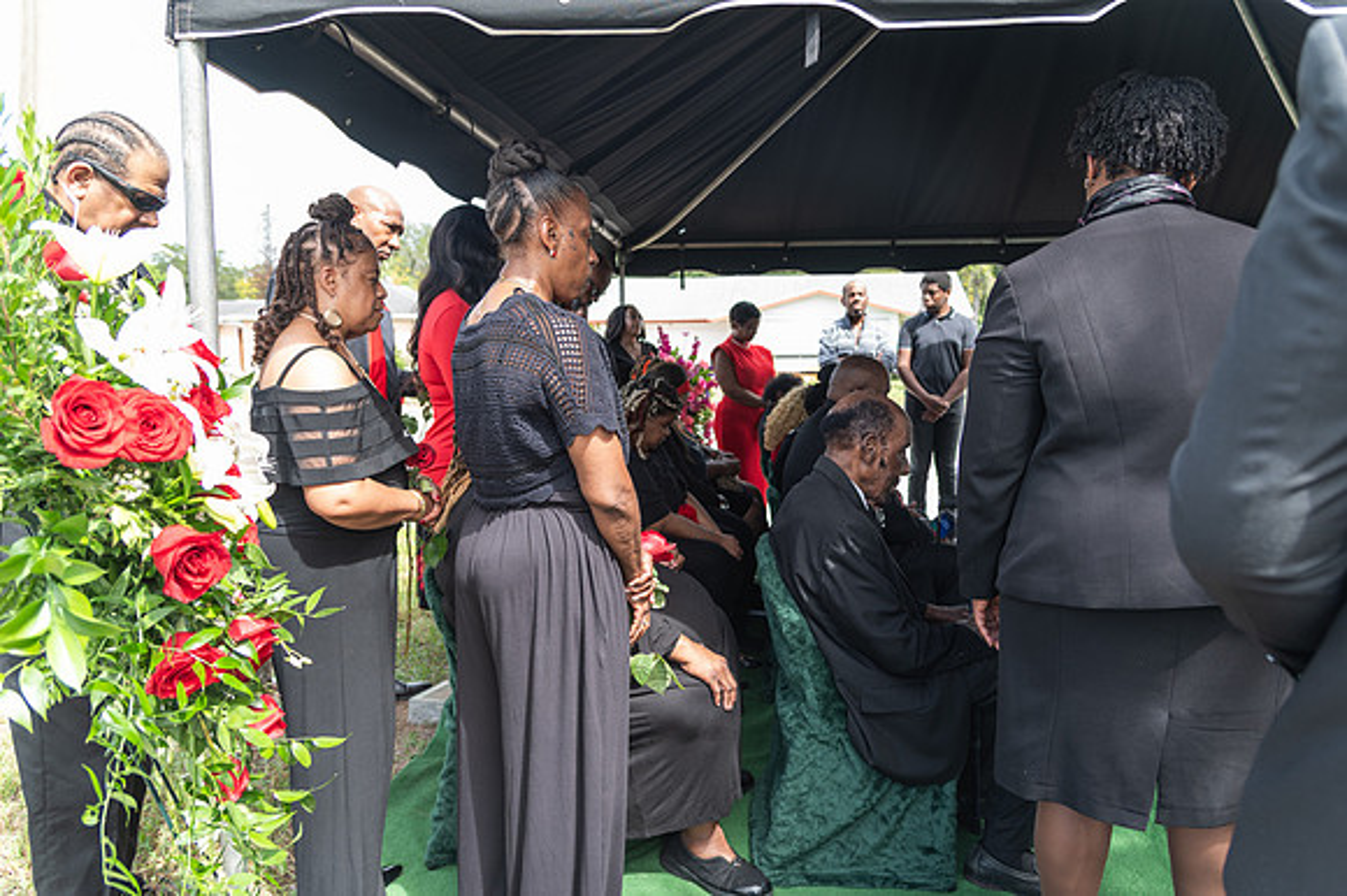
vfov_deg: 51.7
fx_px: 925
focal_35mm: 25
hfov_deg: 72.1
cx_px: 674
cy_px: 448
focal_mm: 24
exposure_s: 1/125
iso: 100
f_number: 4
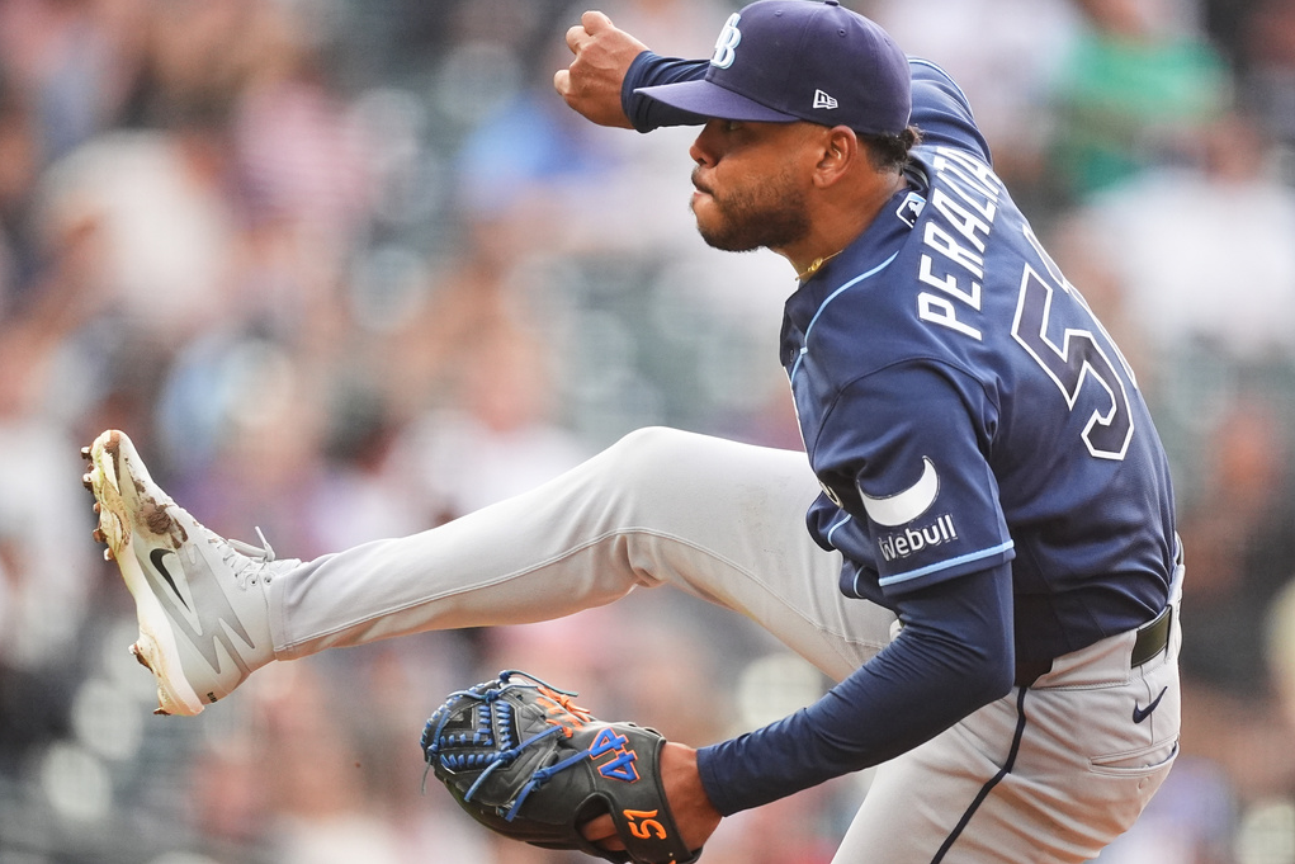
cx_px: 647
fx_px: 32485
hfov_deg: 2.3
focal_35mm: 903
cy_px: 431
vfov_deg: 1.5
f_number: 4
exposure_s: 1/2500
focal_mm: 600
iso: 2500
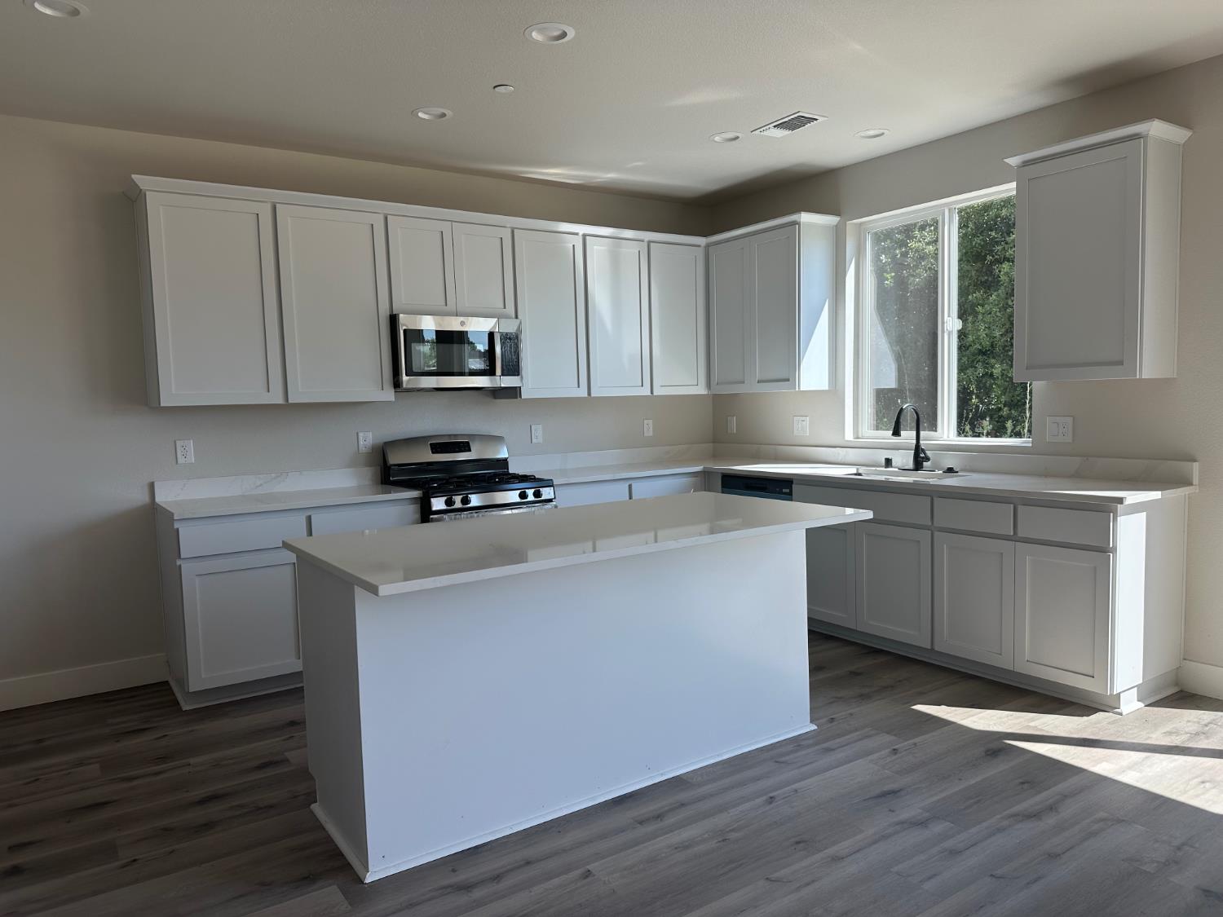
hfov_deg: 71.6
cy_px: 458
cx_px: 612
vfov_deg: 56.8
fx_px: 848
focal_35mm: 24
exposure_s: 1/319
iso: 80
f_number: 1.78
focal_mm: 6.86
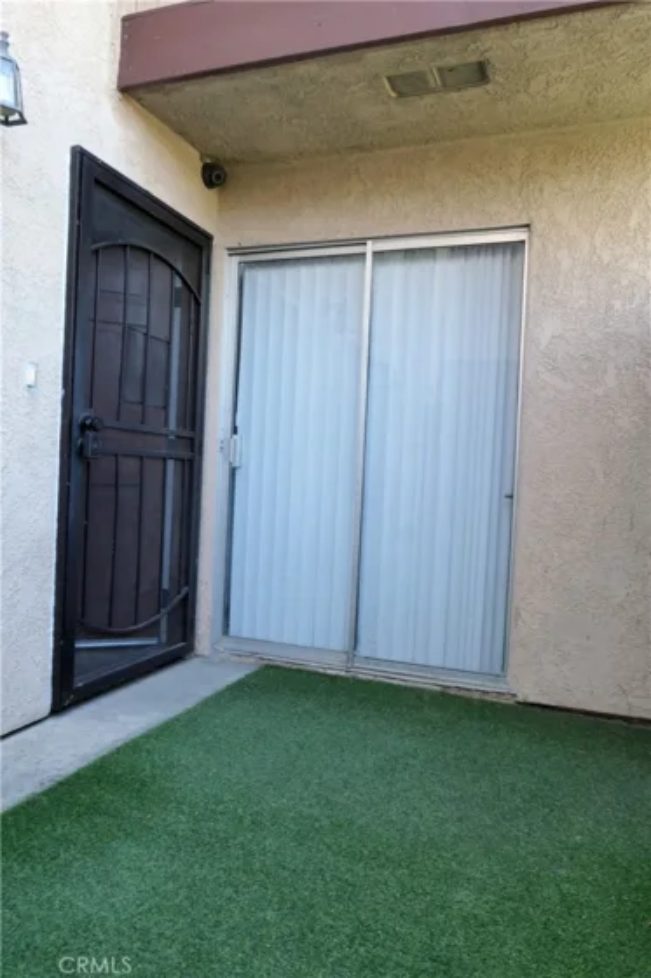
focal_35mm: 24
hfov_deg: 53.1
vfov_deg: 73.8
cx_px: 326
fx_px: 651
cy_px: 489
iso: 500
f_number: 5.6
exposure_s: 1/60
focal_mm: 8.8
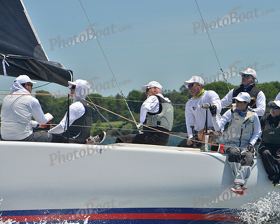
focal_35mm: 188
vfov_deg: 8.2
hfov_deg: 10.3
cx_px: 162
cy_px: 112
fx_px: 1557
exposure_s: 1/1250
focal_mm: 165
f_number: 9
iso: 280
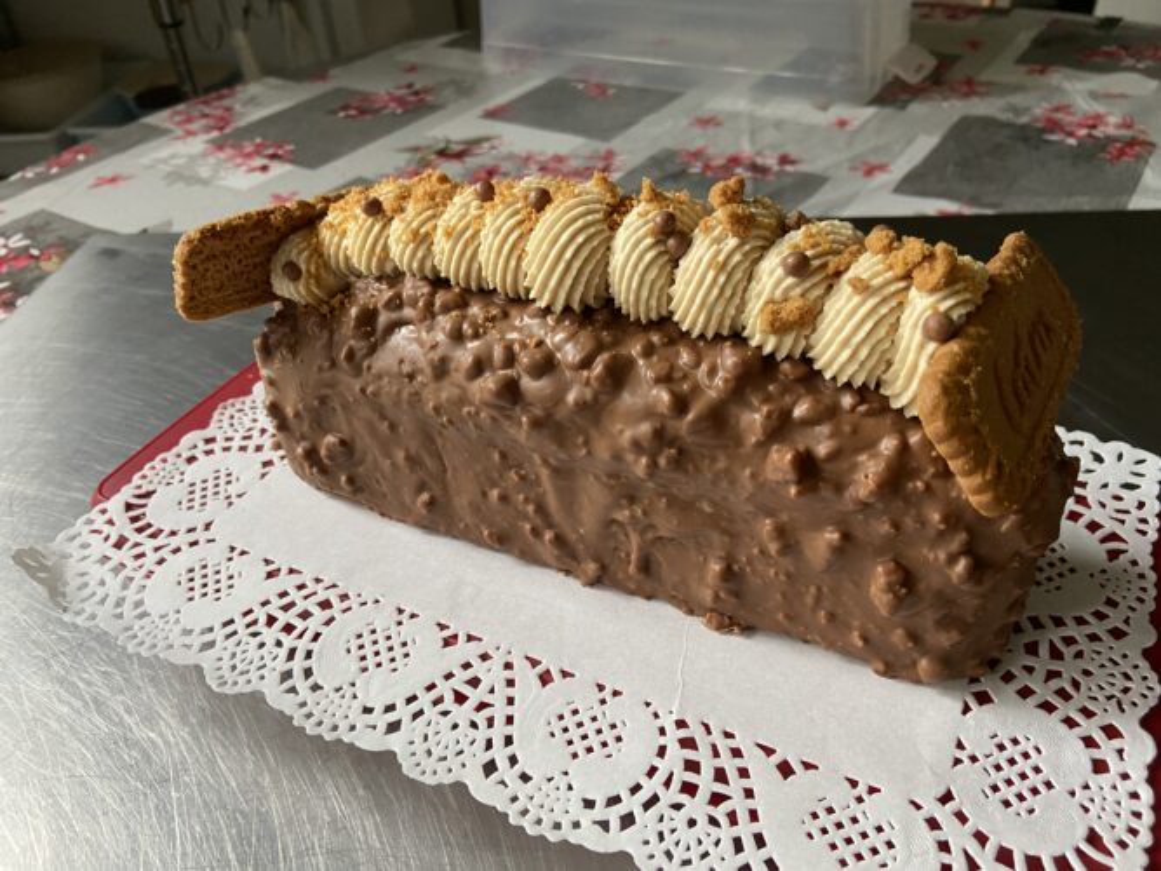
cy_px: 436
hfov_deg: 67.3
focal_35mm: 26
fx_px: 872
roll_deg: +2.9
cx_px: 580
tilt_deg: -40.1
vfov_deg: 53.0
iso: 160
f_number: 1.8
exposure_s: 1/60
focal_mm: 4.25
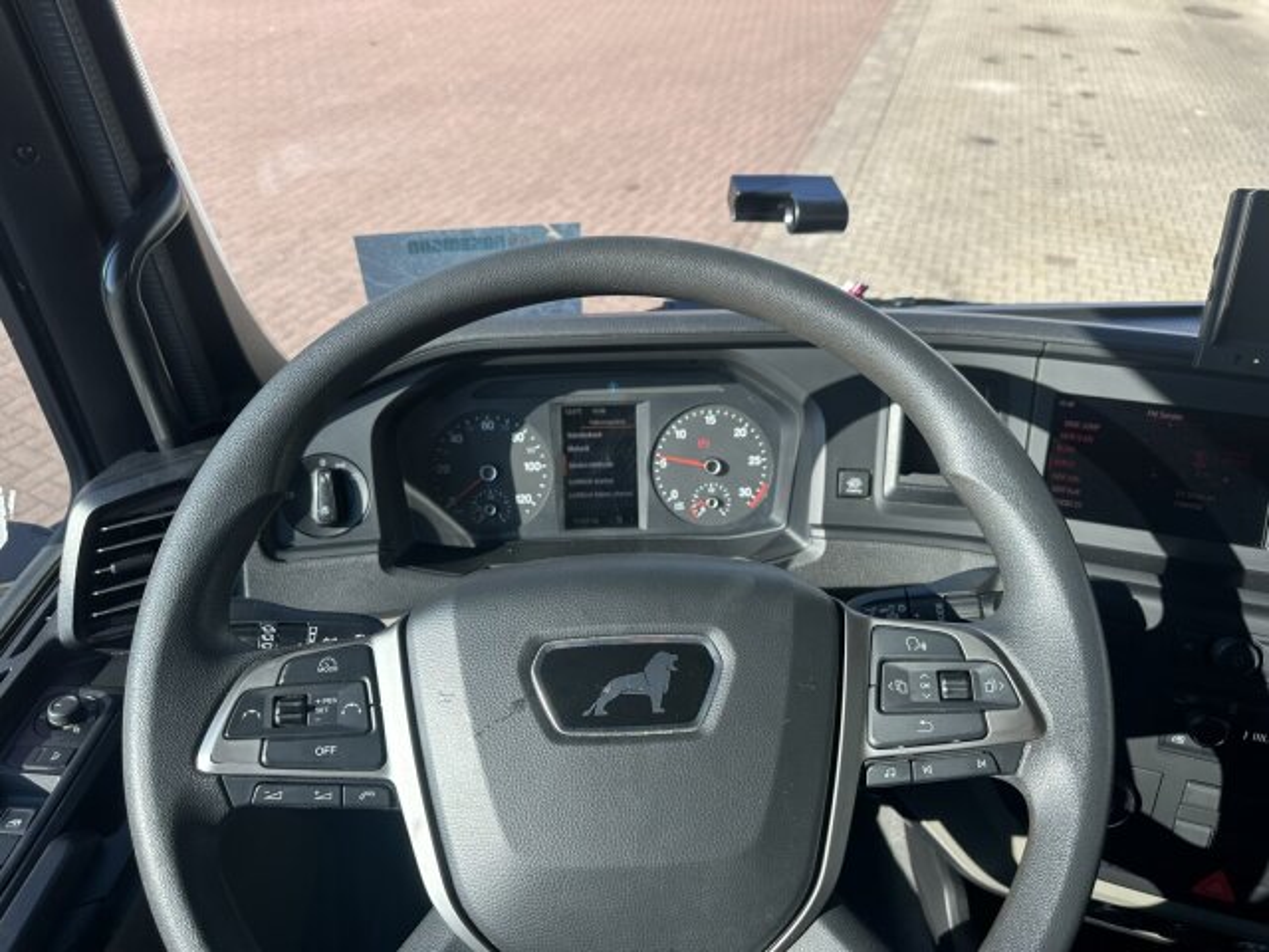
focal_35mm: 24
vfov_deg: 56.8
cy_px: 476
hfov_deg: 71.6
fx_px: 880
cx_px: 634
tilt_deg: -37.1
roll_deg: -2.1
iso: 80
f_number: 1.78
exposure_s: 1/894
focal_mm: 6.86
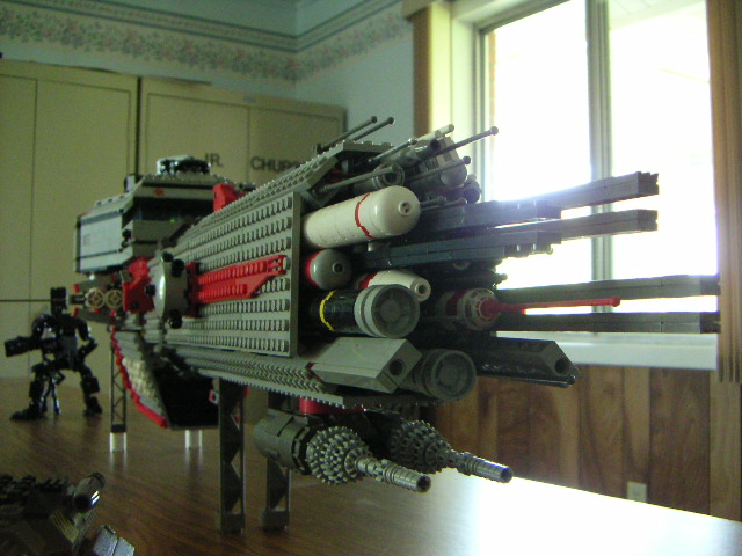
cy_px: 278
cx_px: 371
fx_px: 857
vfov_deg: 36.0
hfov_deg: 46.8
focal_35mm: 40
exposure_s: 1/45
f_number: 2.9
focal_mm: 5.3
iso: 400
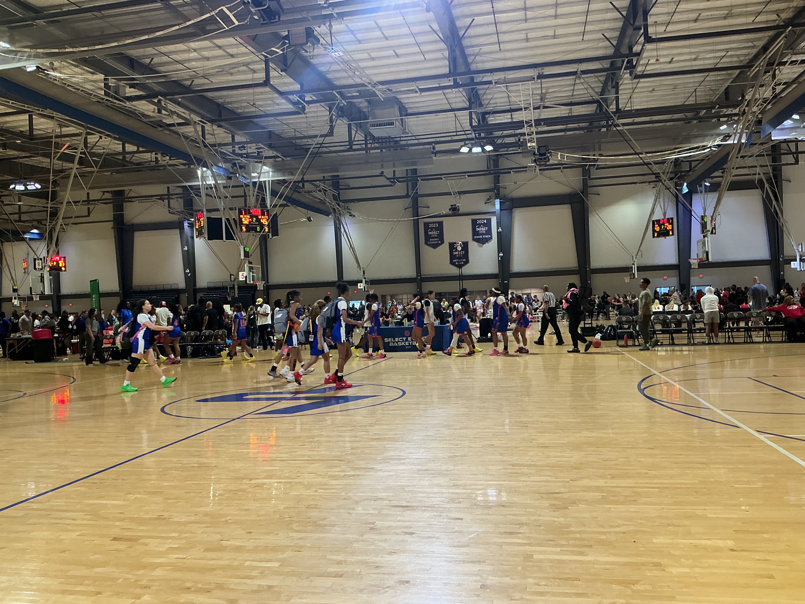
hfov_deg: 61.7
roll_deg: +2.9
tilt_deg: -0.4
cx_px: 402
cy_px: 302
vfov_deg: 48.2
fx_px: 674
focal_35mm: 29
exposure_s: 1/60
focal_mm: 3
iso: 80
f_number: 1.8
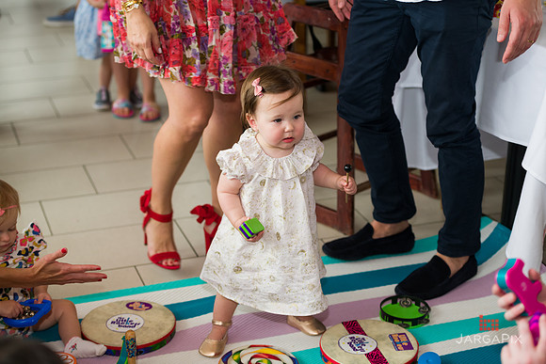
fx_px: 1062
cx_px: 273
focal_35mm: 70
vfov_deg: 19.5
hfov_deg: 28.8
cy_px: 182
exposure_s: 1/200
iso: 400
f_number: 3.2
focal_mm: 70
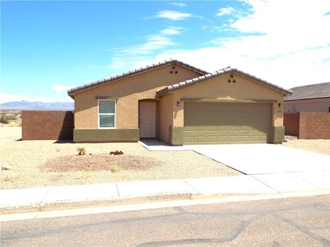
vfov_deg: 46.8
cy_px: 124
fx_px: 286
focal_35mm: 30
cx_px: 165
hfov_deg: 60.0
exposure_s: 1/200
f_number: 10.6
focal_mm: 5.3
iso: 80
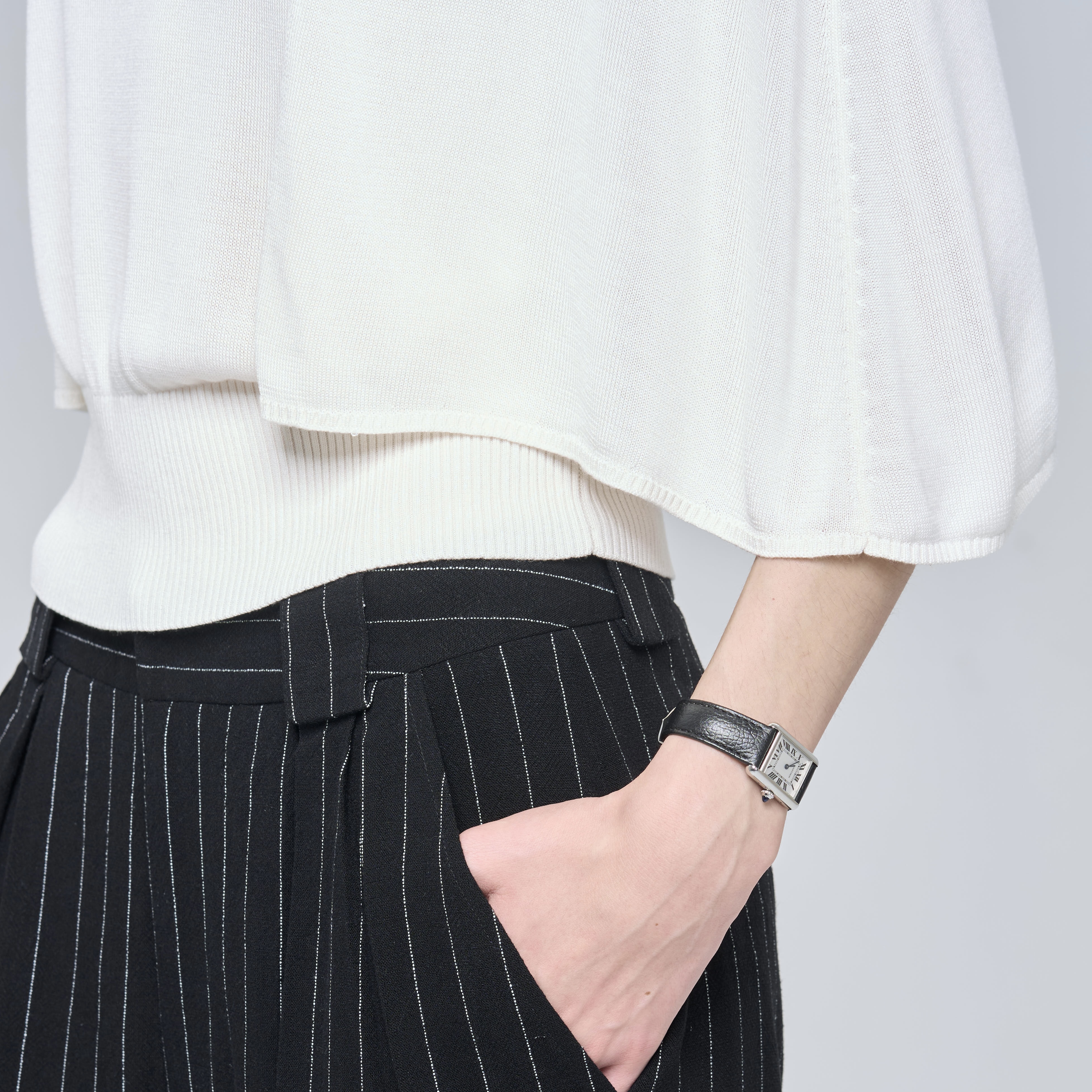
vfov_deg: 16.0
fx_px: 3890
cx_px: 548
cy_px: 712
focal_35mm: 109
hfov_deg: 16.0
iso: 200
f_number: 8
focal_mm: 85
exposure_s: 1/125
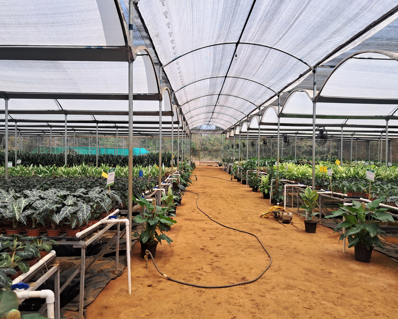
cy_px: 161
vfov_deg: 50.0
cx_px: 195
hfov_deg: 60.4
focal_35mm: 29
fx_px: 342
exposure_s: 1/120
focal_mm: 4
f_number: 1.8
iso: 50
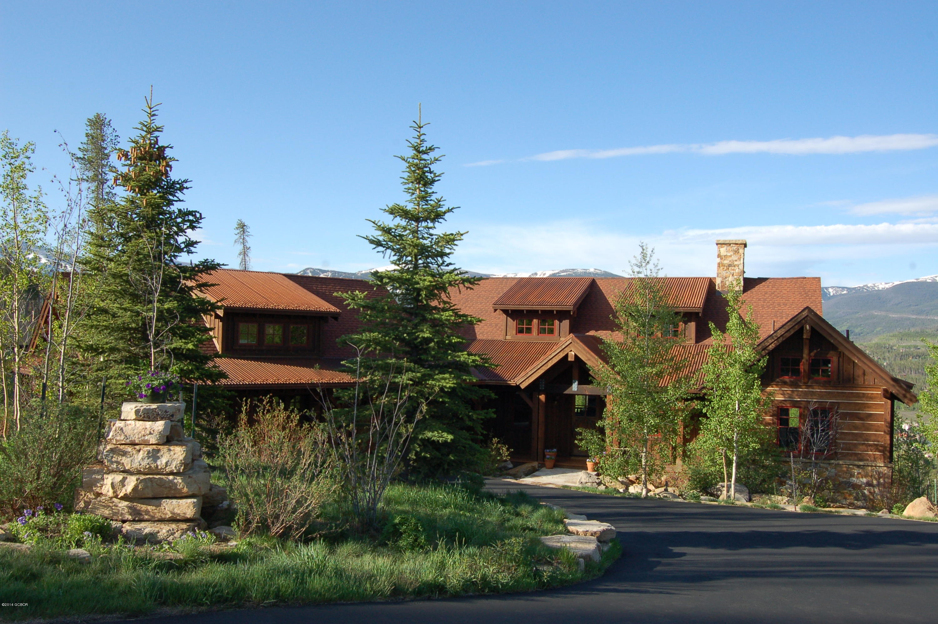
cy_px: 312
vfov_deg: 39.9
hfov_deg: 57.3
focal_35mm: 33
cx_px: 469
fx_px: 859
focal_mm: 22
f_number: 10
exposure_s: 1/200
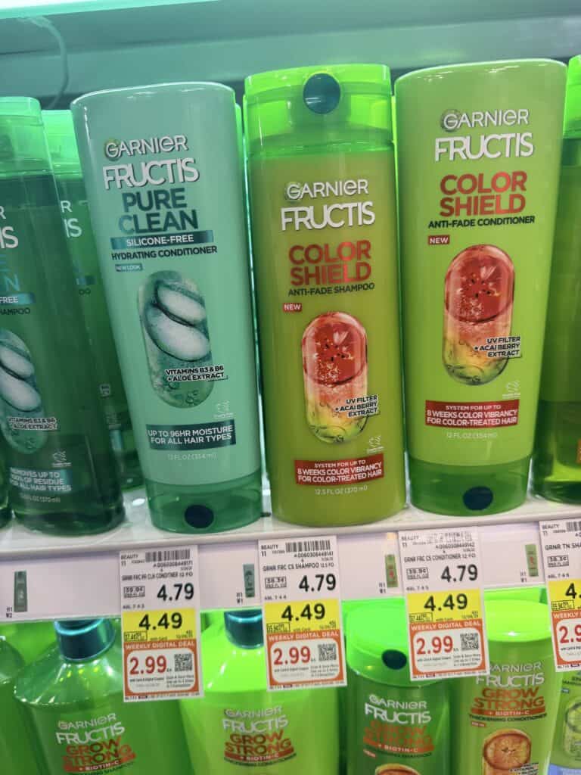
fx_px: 537
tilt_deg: -20.3
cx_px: 290
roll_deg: +4.4
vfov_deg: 71.6
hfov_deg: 56.8
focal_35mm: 24
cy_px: 388
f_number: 1.78
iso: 125
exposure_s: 1/120
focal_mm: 6.76
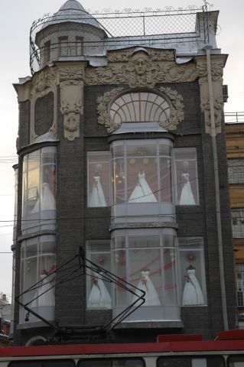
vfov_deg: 30.5
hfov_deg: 20.6
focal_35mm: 66
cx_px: 122
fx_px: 672
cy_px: 184
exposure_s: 1/60
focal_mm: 44
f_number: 7.1
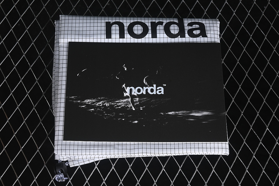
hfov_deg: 27.0
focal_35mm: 75
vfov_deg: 18.2
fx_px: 581
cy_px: 93
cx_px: 140
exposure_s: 1/80
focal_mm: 50
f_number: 7.1
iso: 160
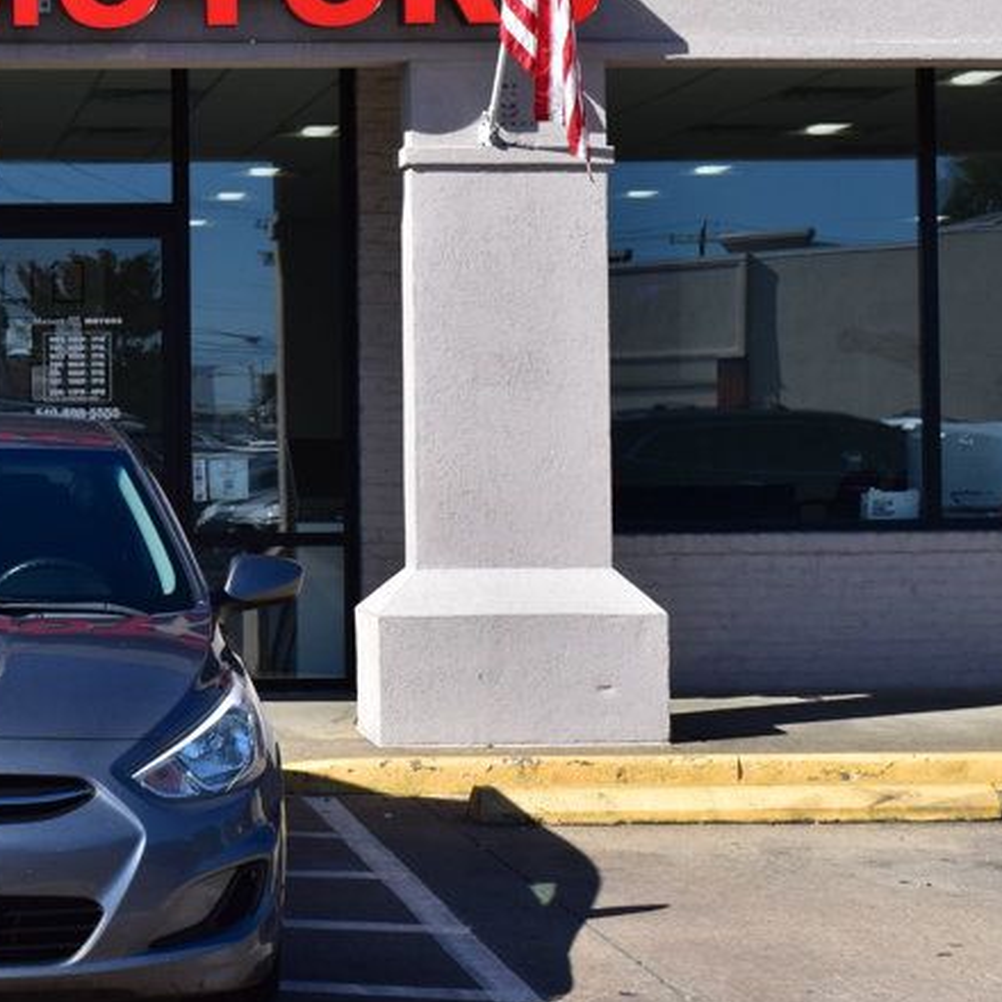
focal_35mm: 92
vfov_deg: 18.9
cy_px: 371
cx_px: -71
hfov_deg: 18.3
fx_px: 3013
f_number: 11
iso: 320
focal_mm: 31
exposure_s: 1/500
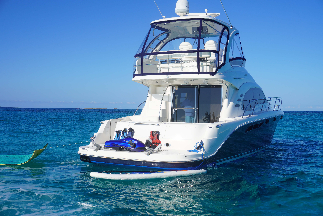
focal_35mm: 42
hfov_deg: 46.4
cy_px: 108
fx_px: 377
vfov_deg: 31.9
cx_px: 162
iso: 100
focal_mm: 28
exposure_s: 1/250
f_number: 11
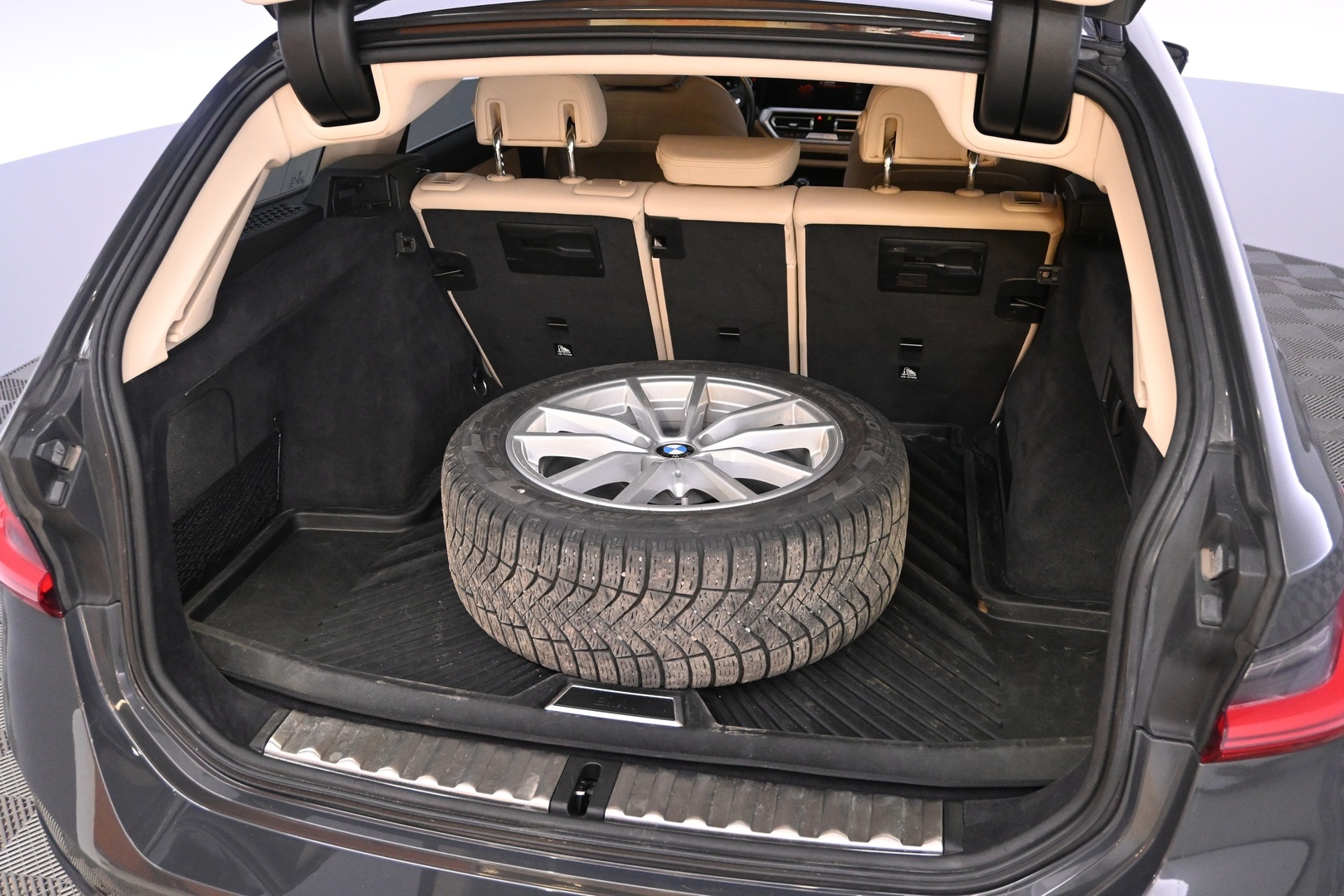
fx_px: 1120
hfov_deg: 61.9
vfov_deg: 43.6
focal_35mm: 30
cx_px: 672
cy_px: 448
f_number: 4
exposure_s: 1/60
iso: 3200
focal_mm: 20
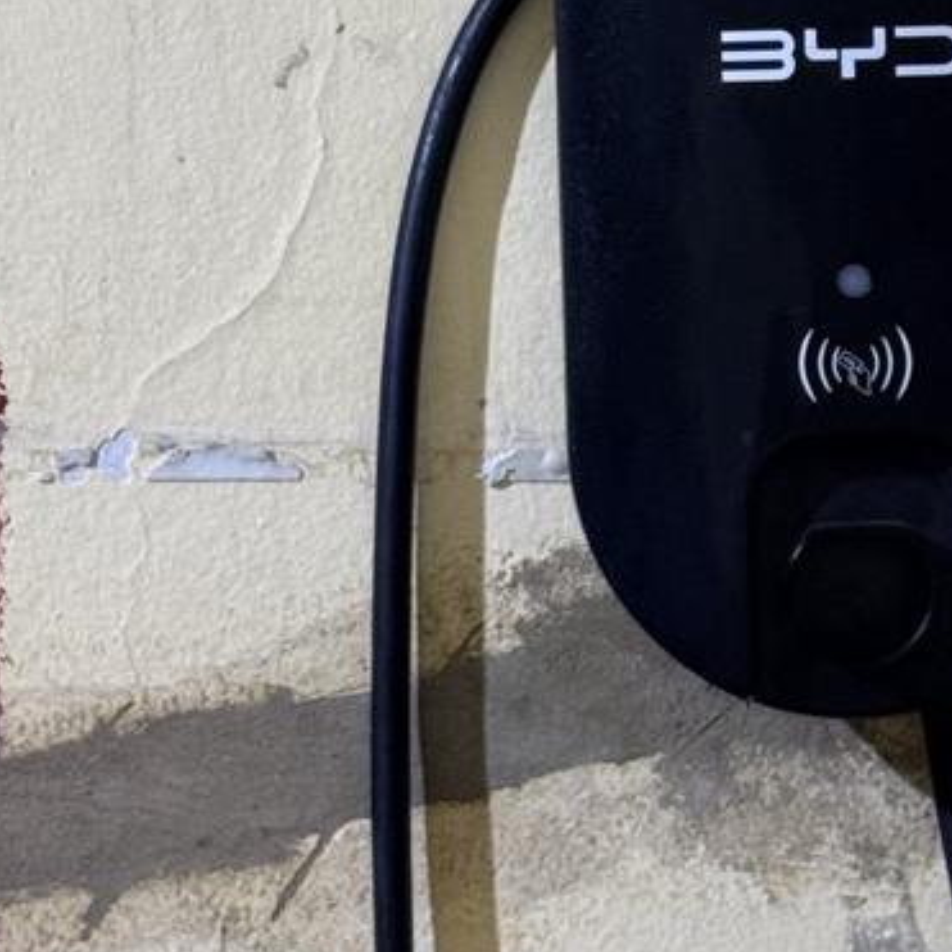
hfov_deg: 10.8
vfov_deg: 10.9
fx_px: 4978
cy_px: 67
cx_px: 1067
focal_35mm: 160
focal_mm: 6.76
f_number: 1.78
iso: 100
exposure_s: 1/50
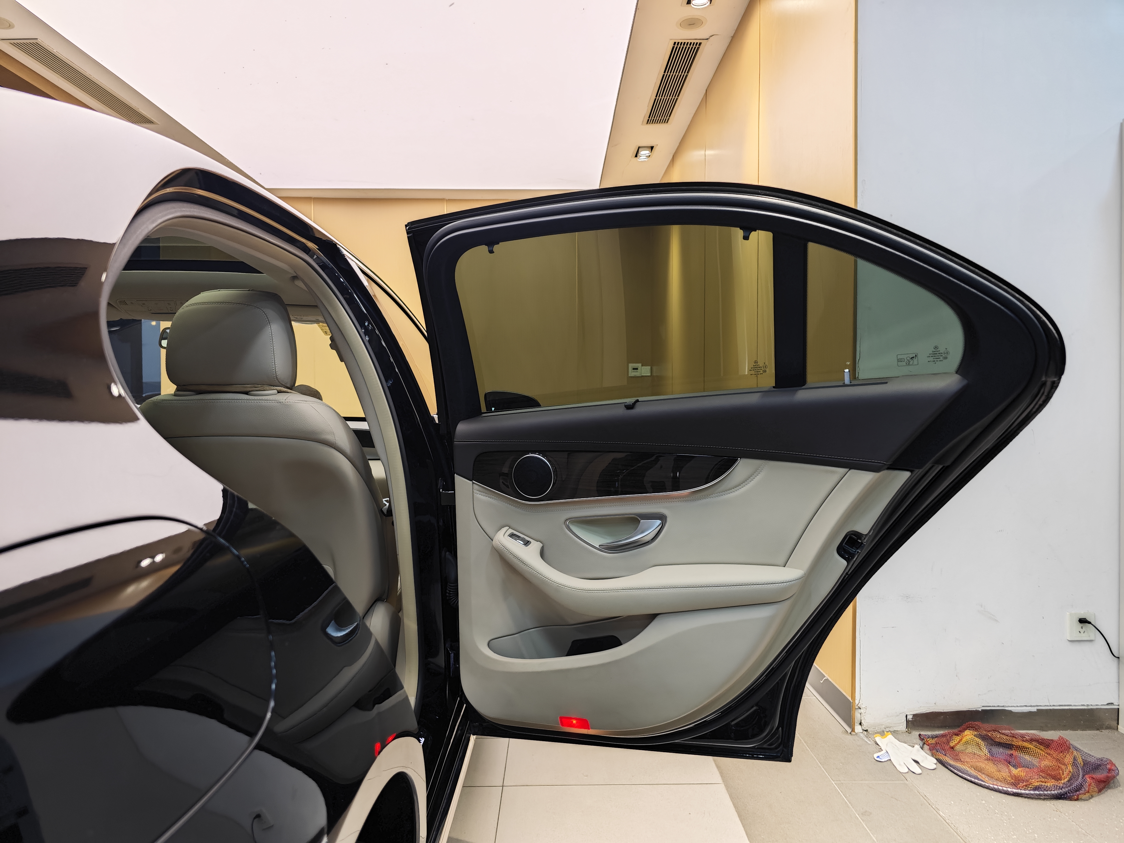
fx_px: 747
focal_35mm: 23
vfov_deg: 58.9
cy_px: 422
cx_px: 562
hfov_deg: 73.9
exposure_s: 1/53.8
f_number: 1.9
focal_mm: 8.7
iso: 400
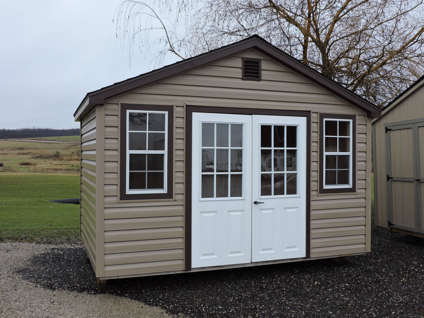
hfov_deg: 52.6
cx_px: 212
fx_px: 429
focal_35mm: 35
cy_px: 159
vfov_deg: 40.7
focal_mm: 6.2
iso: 100
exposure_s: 1/400
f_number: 3.3
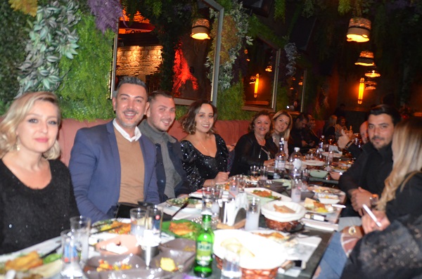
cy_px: 140
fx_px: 386
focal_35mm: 33
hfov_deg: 57.3
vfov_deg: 39.8
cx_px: 211
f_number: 3.5
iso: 3200
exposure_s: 1/60
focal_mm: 22
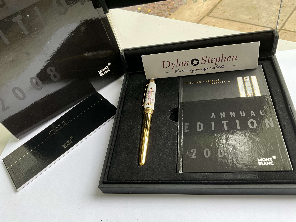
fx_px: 248
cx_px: 148
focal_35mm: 29
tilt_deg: -48.4
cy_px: 111
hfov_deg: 61.7
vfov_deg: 48.2
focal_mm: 3
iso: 32
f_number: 1.8
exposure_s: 1/122
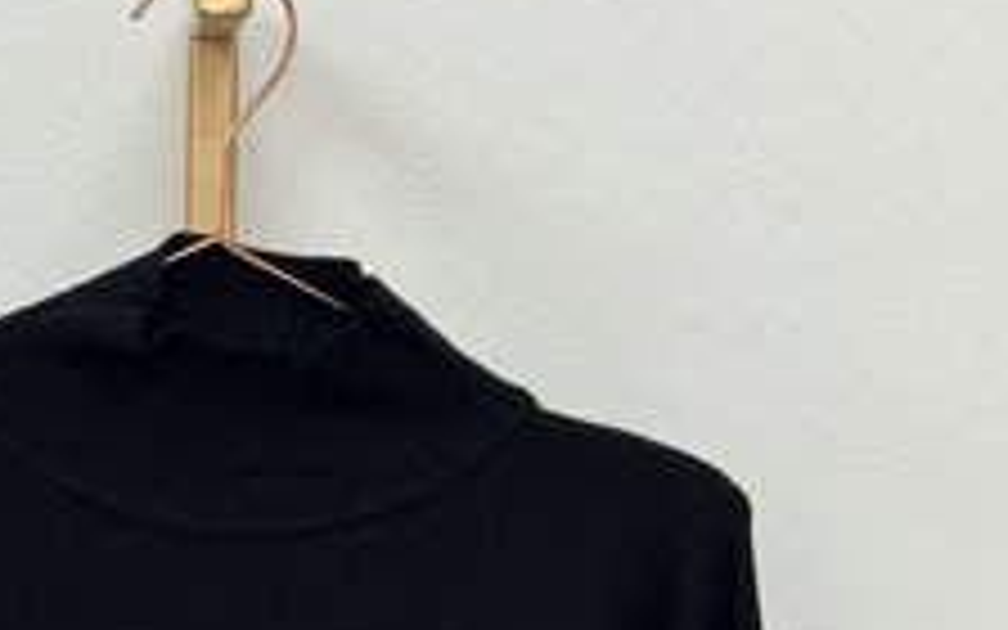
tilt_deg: -12.9
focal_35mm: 121
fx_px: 3324
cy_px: 920
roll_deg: +0.0
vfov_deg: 10.5
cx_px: 225
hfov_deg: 17.1
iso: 100
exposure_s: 1/50
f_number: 1.78
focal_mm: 6.76
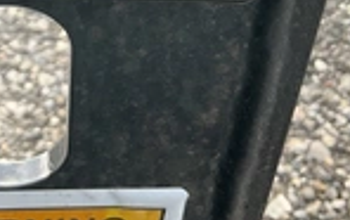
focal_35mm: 83
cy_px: -111
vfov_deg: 14.7
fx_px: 793
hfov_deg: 24.5
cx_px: 73
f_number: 1.8
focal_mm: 3
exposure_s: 1/122
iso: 25
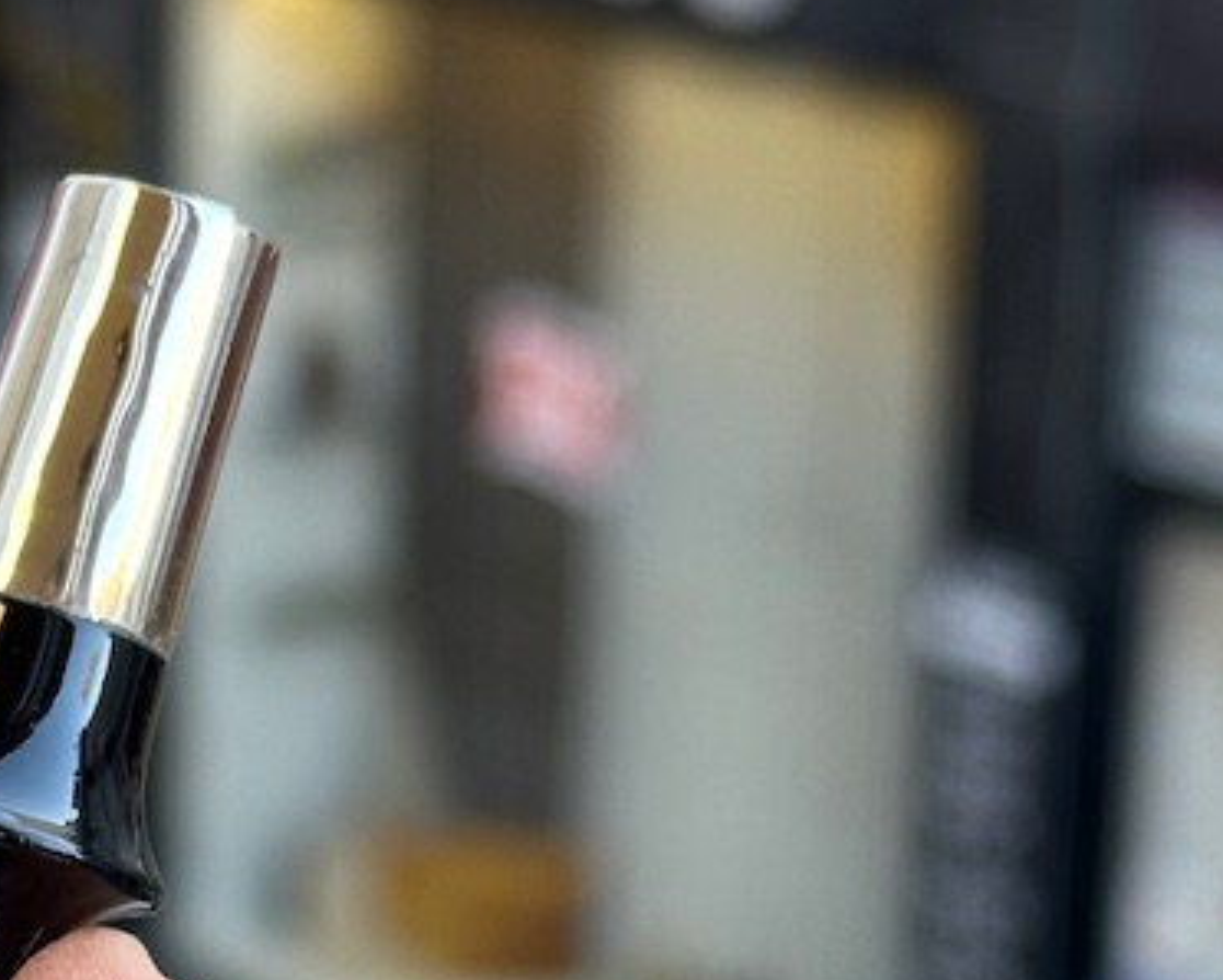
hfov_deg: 11.8
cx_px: 3
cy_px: 868
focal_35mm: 161
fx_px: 5831
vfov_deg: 9.6
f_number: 1.78
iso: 50
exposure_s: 1/100
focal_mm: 6.86
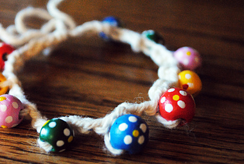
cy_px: 88
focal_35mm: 71
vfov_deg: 19.3
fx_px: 482
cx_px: 90
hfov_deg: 28.3
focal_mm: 36
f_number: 5
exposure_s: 1/30
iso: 1600
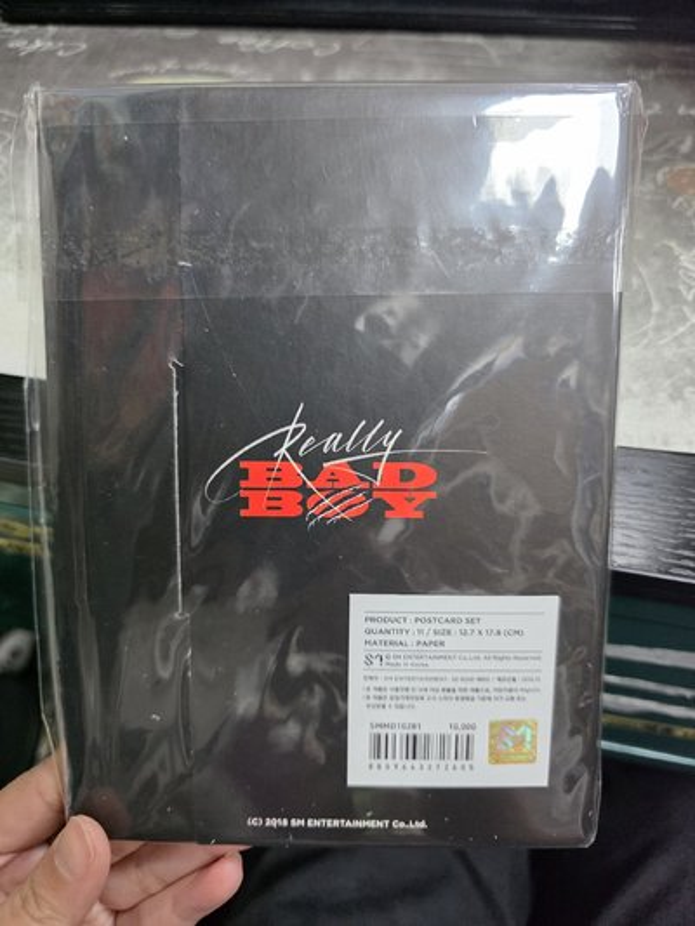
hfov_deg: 58.9
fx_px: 615
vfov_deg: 73.9
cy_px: 463
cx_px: 348
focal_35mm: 23
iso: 500
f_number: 1.7
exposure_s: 1/120
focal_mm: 6.3
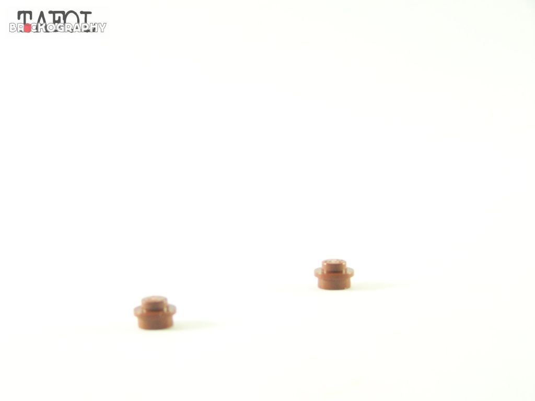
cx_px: 268
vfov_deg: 14.1
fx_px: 1623
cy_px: 200
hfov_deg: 18.7
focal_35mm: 105
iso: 200
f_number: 3.2
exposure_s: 1/20
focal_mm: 17.5
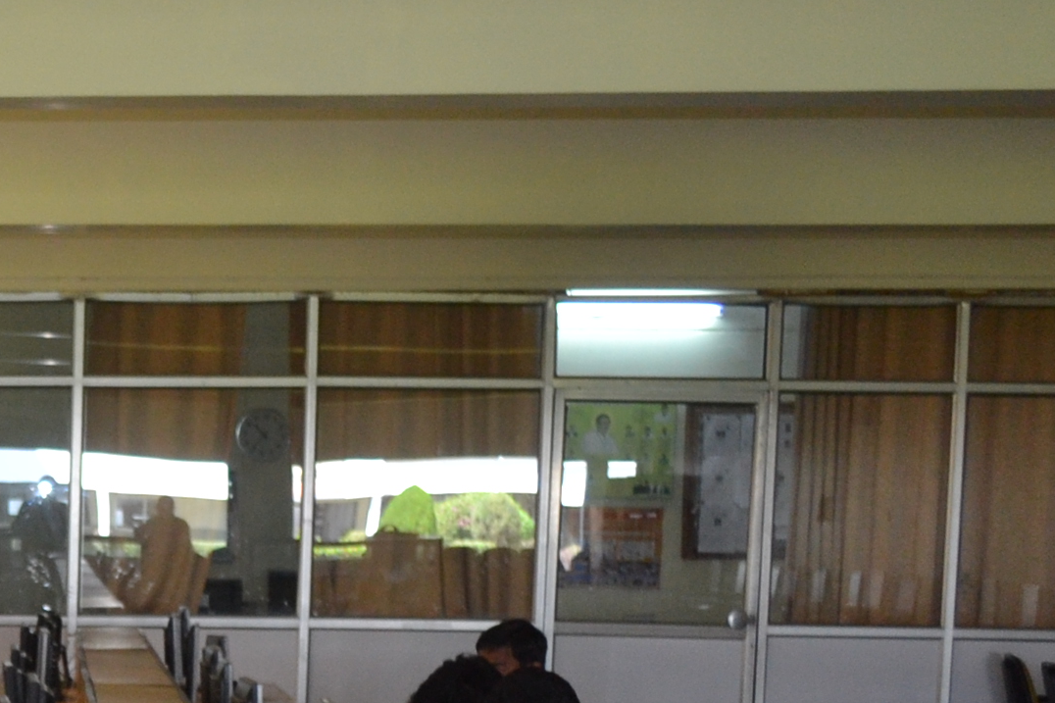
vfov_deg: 12.5
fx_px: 3106
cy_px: 925
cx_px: -332
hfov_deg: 18.0
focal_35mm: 106
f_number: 4
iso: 720
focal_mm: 22
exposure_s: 1/60
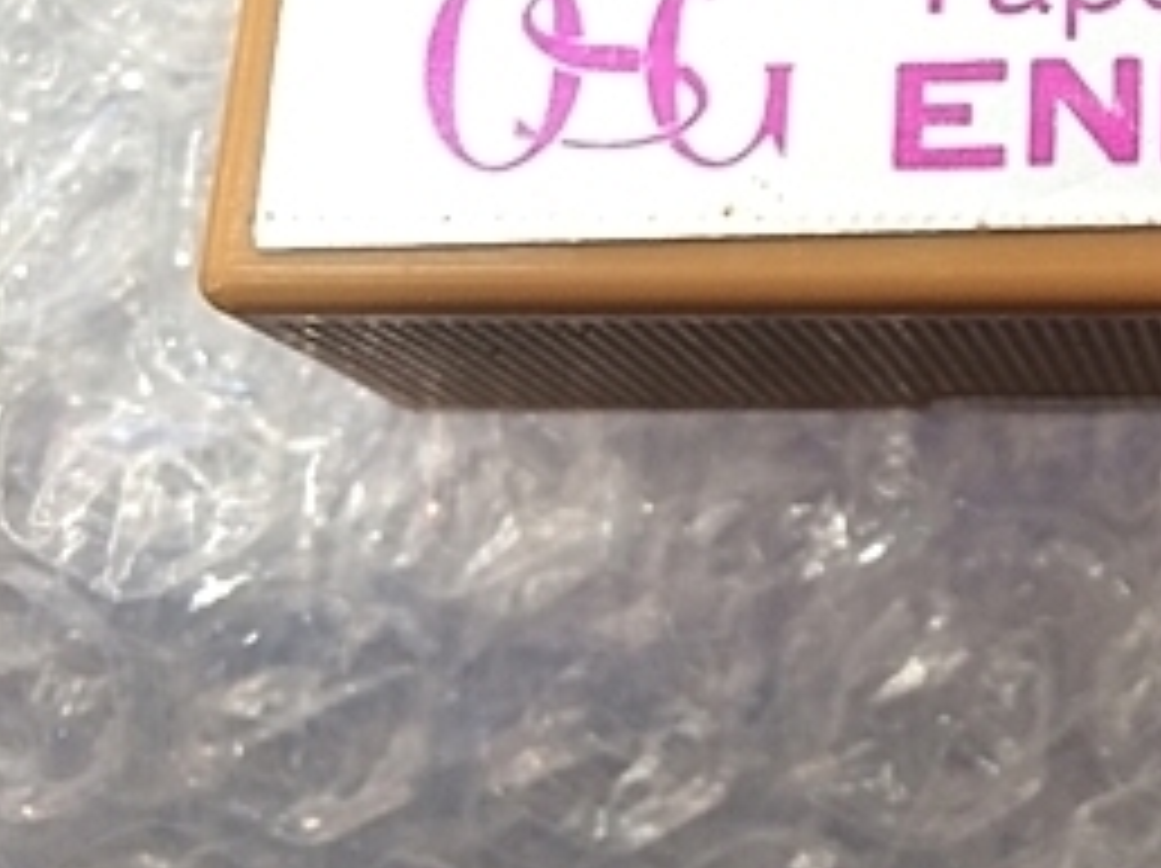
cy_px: 72
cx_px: 1413
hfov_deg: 24.4
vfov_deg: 20.0
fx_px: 2413
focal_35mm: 72
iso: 64
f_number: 2.2
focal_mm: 4.15
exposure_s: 1/30
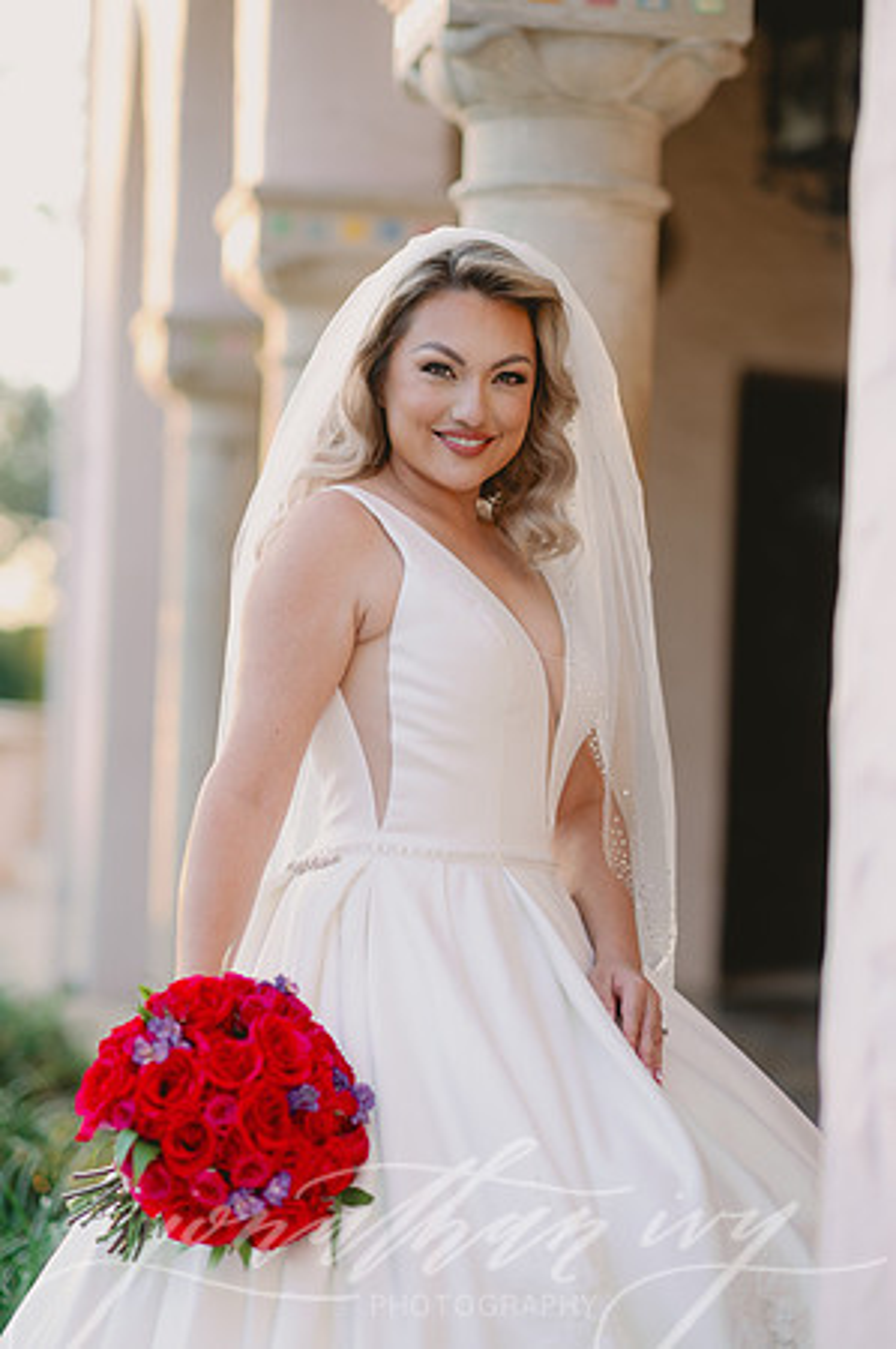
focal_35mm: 85
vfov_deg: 23.9
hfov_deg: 16.0
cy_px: 674
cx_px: 448
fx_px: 3180
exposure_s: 1/320
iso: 160
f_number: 2
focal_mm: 85
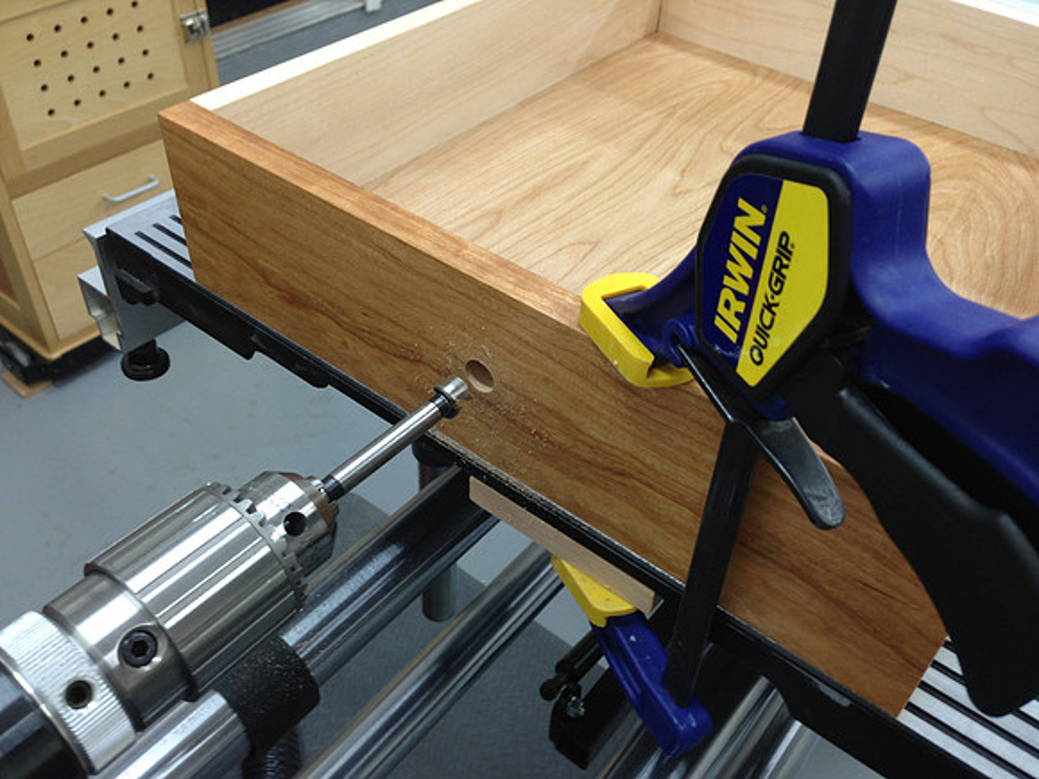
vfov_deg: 42.9
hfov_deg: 55.4
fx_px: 990
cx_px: 520
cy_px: 390
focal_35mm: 33
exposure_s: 1/20
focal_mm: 4.13
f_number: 2.4
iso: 64
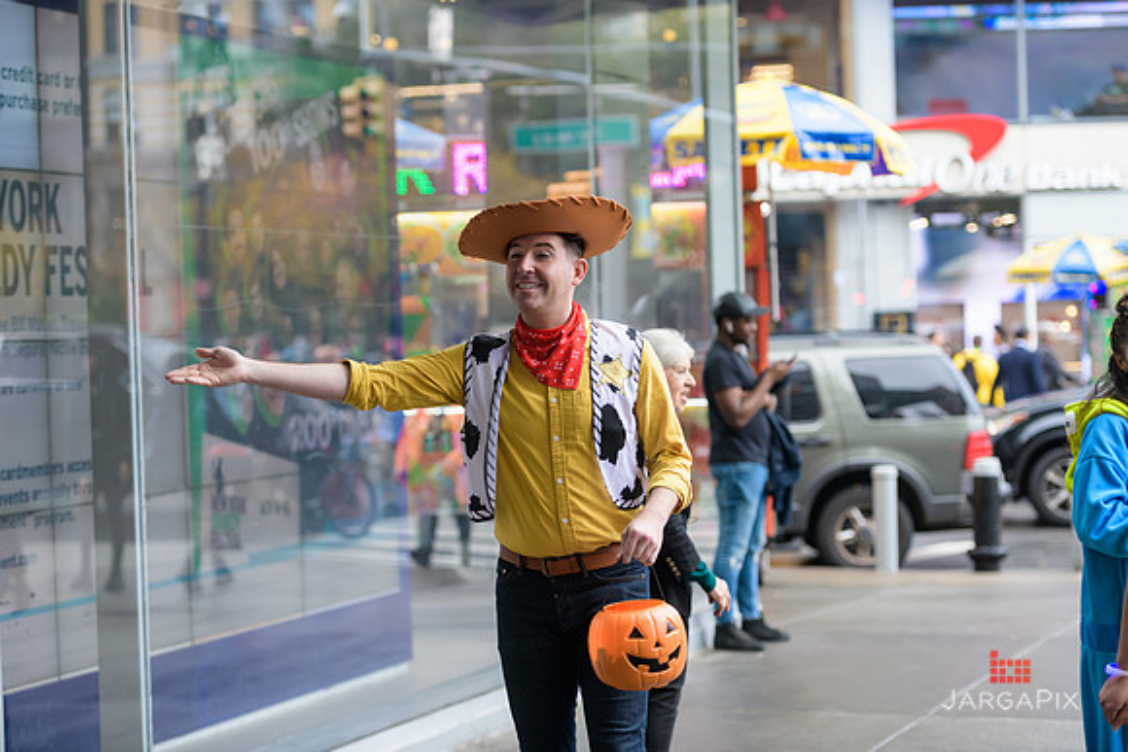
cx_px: 564
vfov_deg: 14.9
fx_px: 2883
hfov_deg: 22.1
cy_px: 376
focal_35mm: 92
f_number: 3.2
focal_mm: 92
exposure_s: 1/250
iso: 400
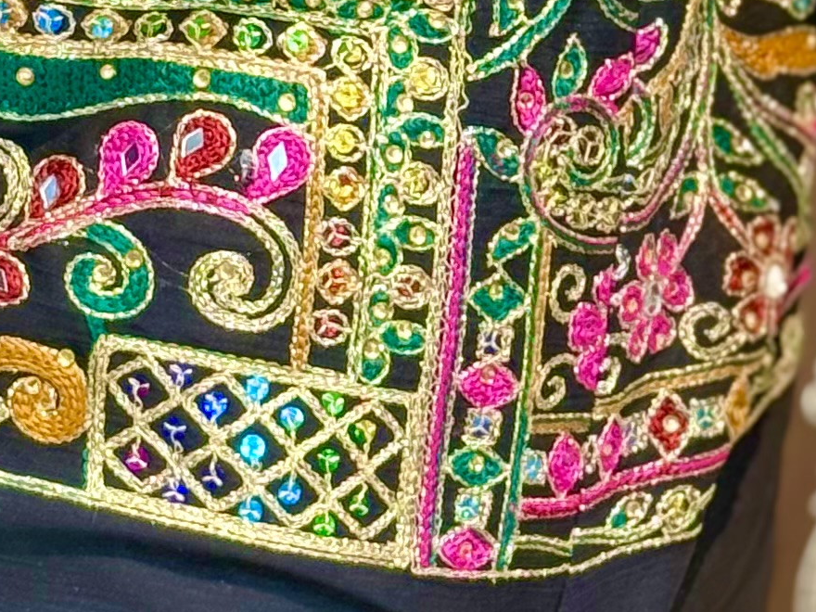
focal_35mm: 220
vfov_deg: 6.7
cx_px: 233
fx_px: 5186
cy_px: -229
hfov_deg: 9.0
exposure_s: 1/100
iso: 100
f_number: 1.78
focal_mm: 6.76
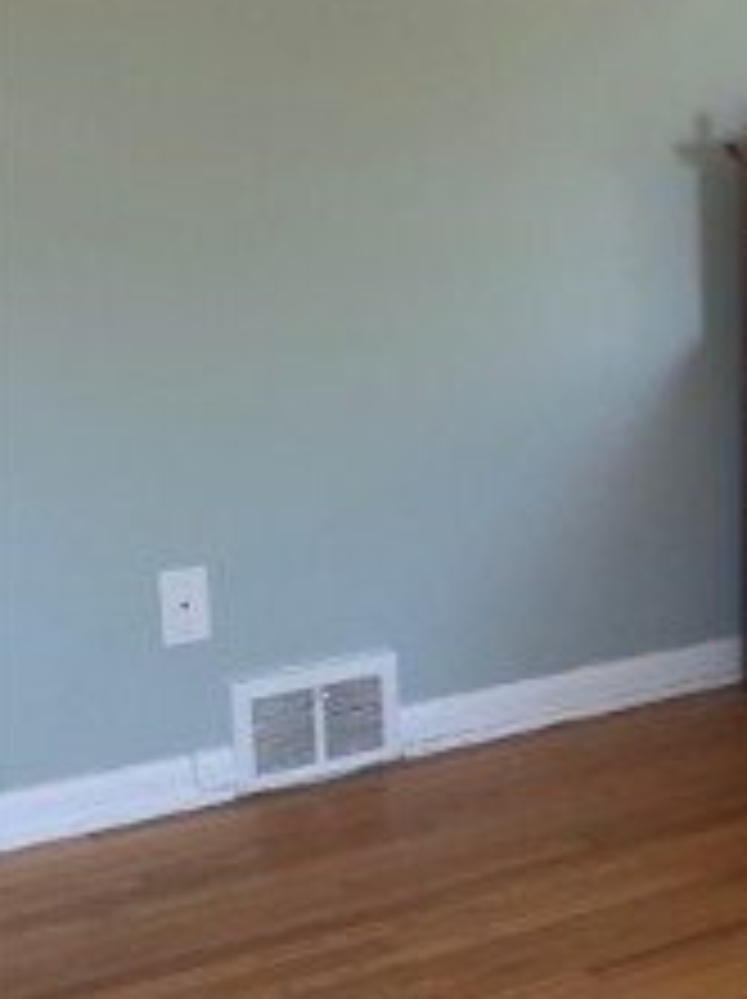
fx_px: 2595
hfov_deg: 14.6
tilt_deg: -16.6
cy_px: 508
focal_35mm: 90
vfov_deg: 21.8
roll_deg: -0.3
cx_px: 1282
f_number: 1.8
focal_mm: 4.25
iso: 100
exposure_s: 1/76
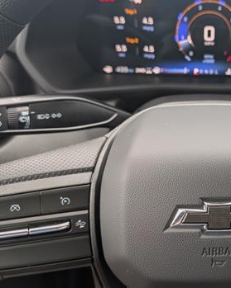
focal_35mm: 43
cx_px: 217
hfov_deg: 32.7
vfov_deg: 42.7
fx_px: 368
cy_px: 114
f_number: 1.68
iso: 17
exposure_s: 1/476
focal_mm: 6.9
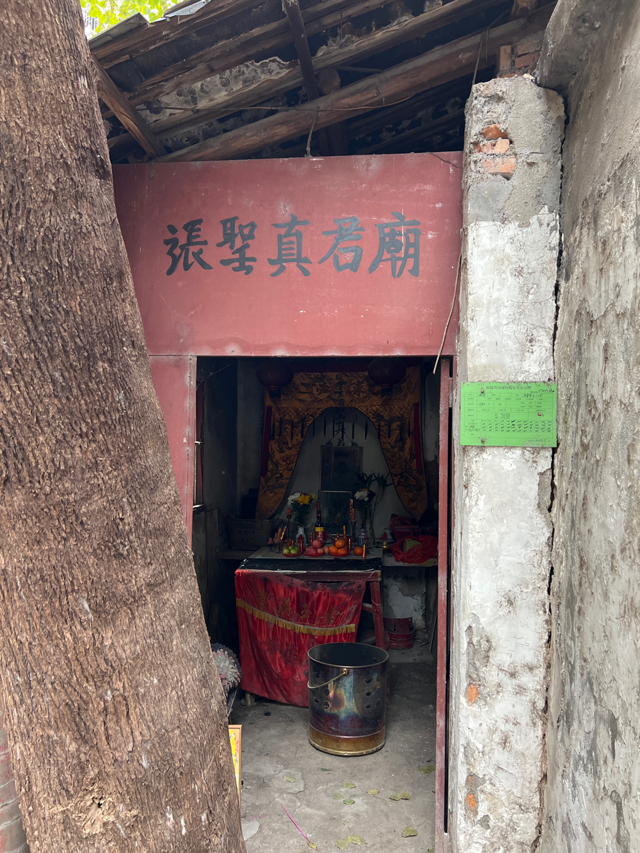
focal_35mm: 26
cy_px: 426
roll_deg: -0.1
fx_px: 641
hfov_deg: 53.1
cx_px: 320
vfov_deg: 67.3
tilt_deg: +1.7
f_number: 1.5
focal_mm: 5.7
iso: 320
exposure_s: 1/60
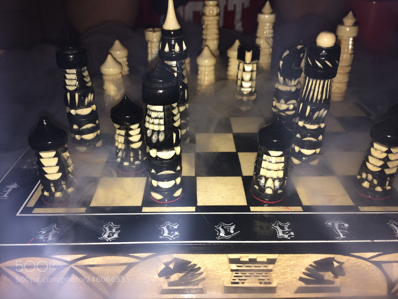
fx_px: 333
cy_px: 150
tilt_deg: -29.4
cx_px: 199
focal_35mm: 29
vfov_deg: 48.2
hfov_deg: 61.7
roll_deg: +0.9
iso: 32
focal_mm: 4.15
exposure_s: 1/83
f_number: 2.2
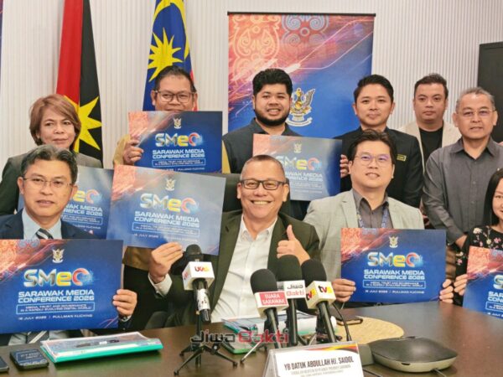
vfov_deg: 27.5
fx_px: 770
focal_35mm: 53
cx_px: 252
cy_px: 188
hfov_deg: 36.2
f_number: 2
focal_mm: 6.83
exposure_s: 1/100
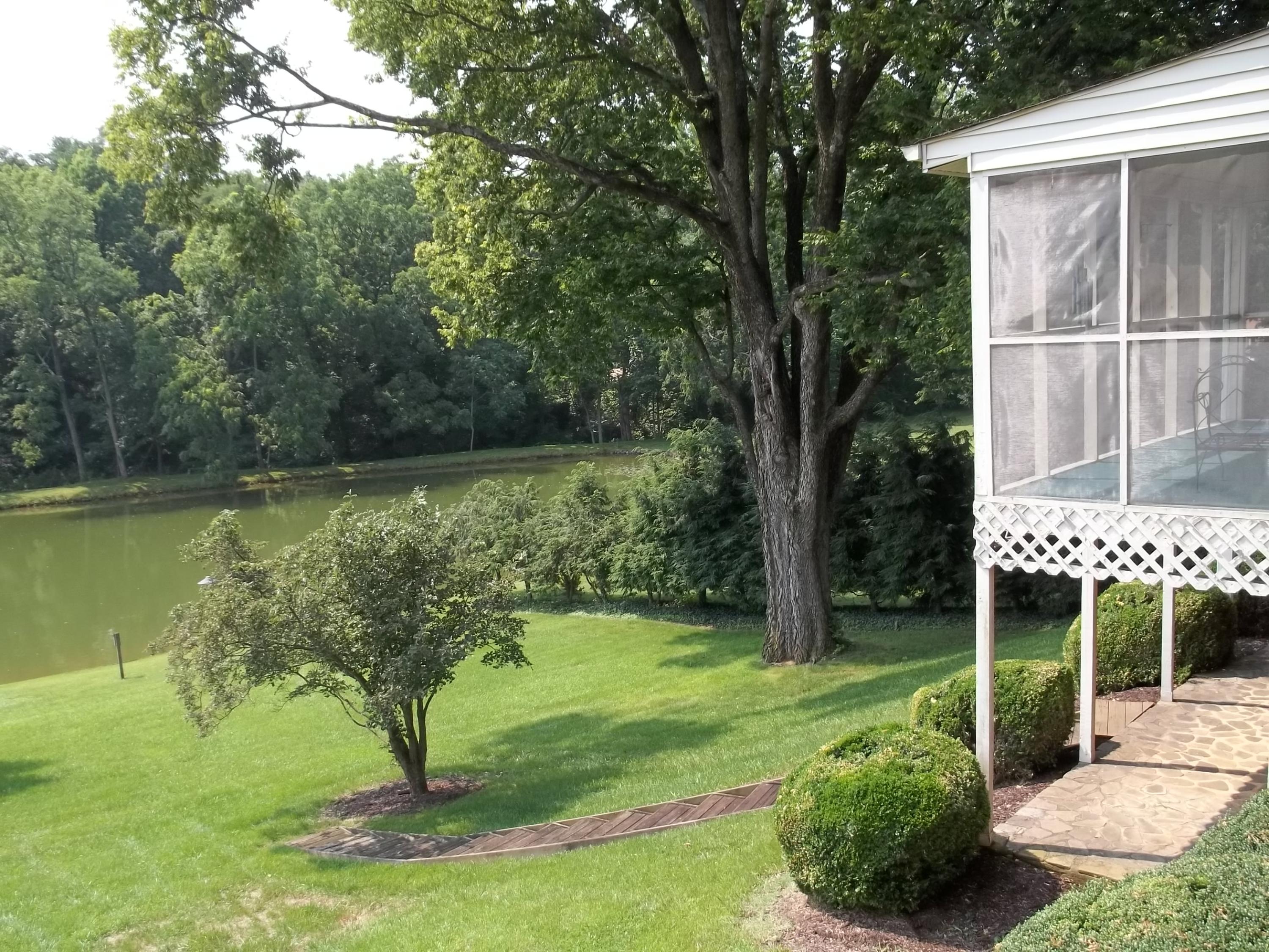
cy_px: 476
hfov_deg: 55.4
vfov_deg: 42.9
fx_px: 1210
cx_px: 634
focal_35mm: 33
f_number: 3.3
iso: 64
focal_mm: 5.9
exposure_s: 1/320
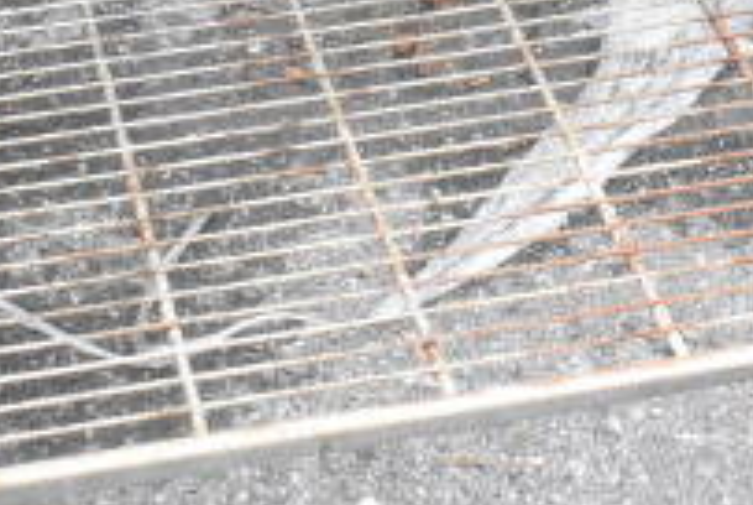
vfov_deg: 11.0
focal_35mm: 122
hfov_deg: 16.7
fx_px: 2545
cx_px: 556
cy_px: -162
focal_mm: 27
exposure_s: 1/4000
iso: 5000
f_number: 4
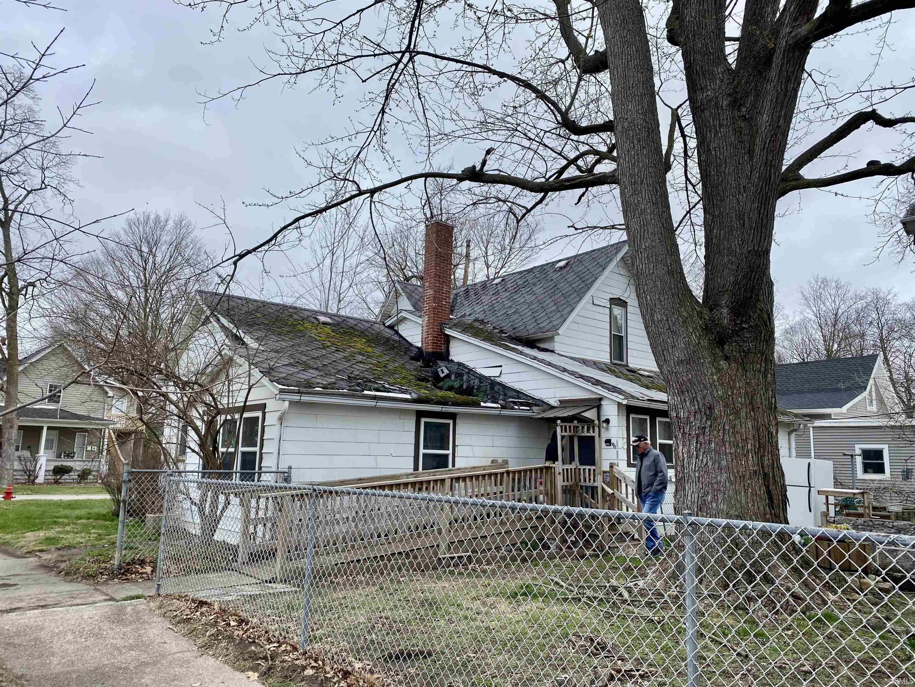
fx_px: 687
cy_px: 344
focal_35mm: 26
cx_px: 458
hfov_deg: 67.3
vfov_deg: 53.1
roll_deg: -0.6
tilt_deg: +9.7
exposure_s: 1/1182
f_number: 1.8
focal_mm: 4.25
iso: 32
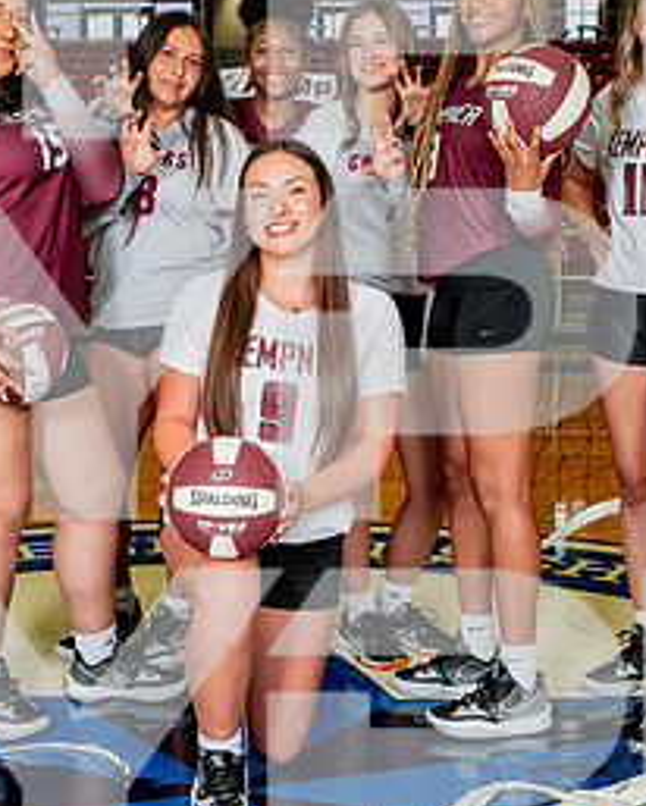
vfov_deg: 34.1
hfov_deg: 27.5
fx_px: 1313
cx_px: 216
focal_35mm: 55
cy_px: 356
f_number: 7.1
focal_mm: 26
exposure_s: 1/200
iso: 800
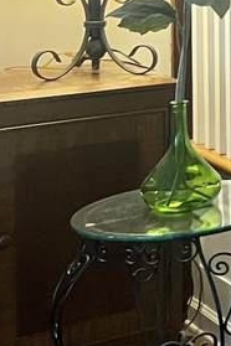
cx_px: 761
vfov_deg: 16.0
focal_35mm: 124
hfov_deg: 8.6
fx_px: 1193
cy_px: -56
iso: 400
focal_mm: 5.7
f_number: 1.5
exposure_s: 1/60
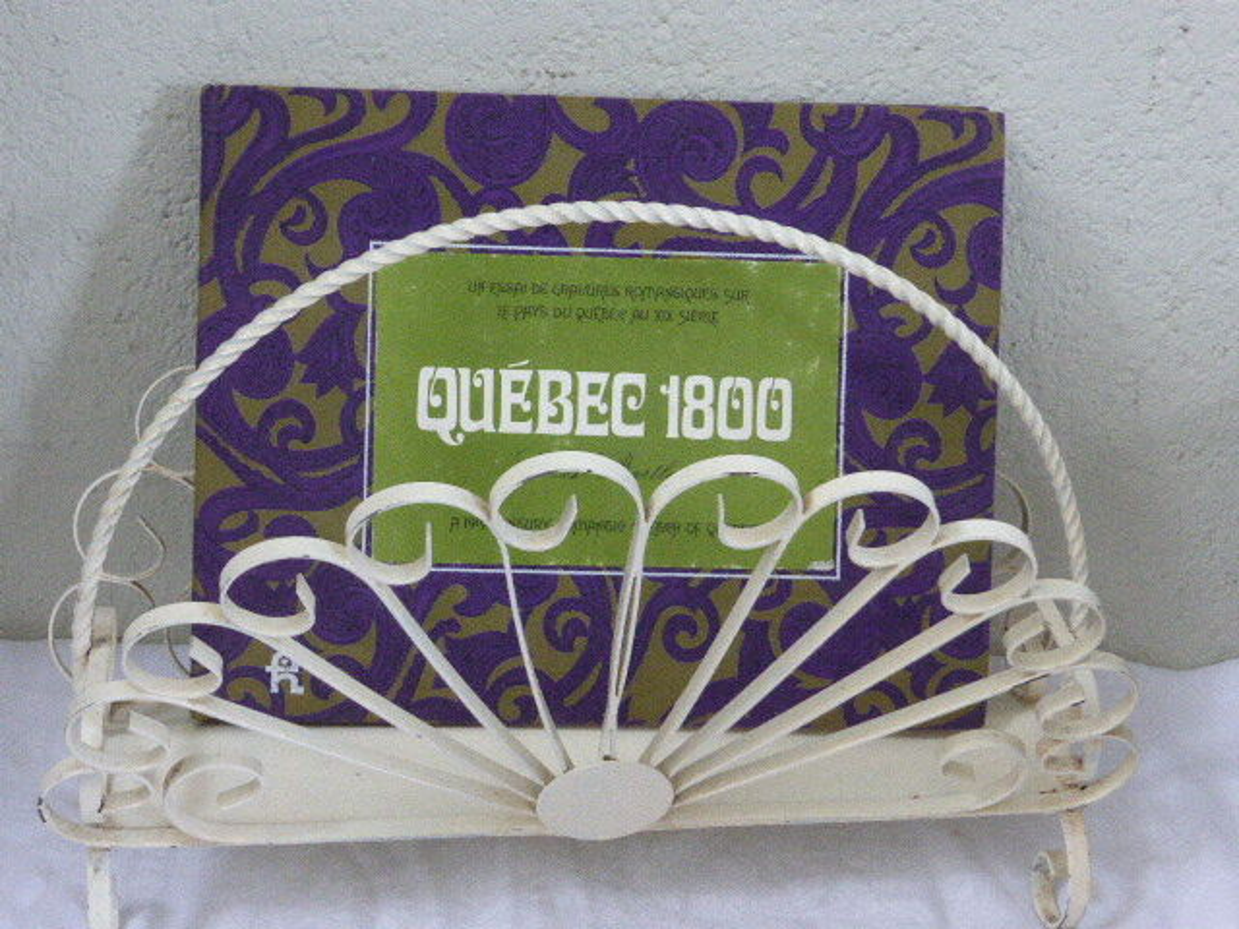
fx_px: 2470
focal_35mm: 69
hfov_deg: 28.2
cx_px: 620
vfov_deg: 21.3
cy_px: 464
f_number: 4.9
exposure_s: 1/50
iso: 800
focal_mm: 11.7
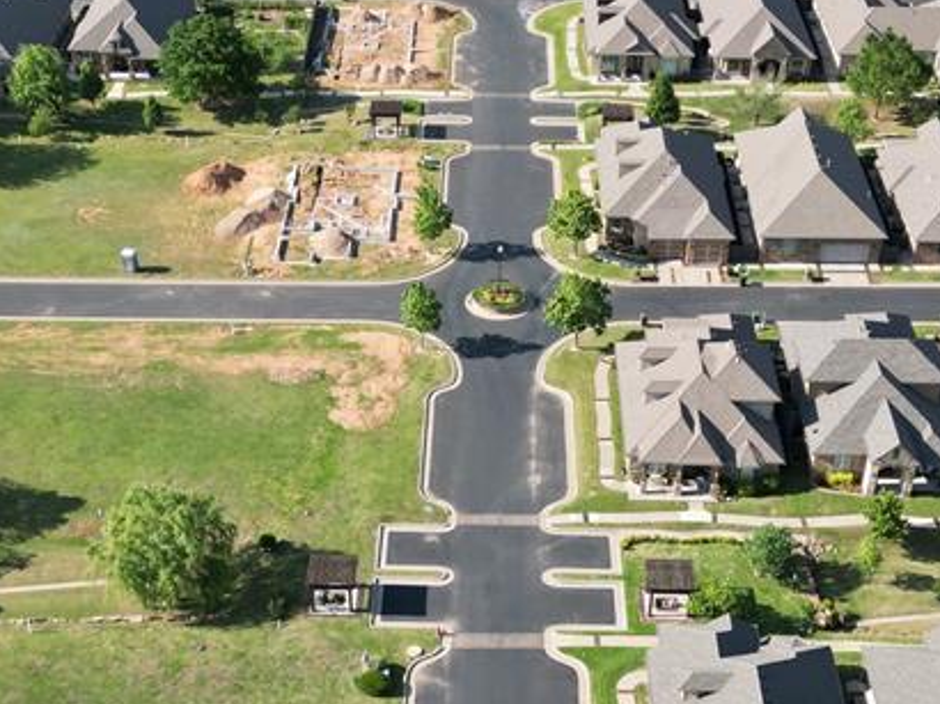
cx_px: 472
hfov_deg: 32.2
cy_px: 539
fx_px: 1628
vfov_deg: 24.1
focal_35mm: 60
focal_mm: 6.72
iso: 200
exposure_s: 1/2000
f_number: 1.7
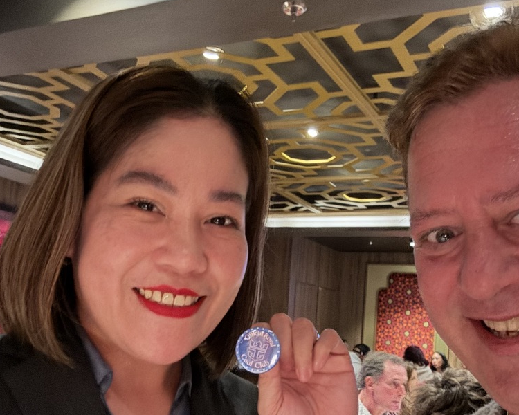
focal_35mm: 40
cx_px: 257
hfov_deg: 45.8
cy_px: 273
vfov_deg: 37.0
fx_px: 614
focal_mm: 2.69
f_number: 1.9
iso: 640
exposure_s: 1/7
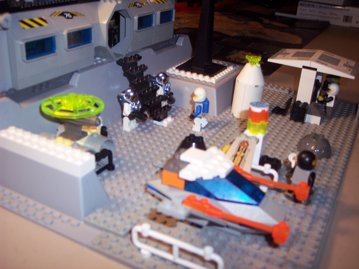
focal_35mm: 39
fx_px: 404
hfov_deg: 47.9
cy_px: 134
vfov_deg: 36.8
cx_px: 180
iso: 100
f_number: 2.8
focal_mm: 8
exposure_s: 1/60
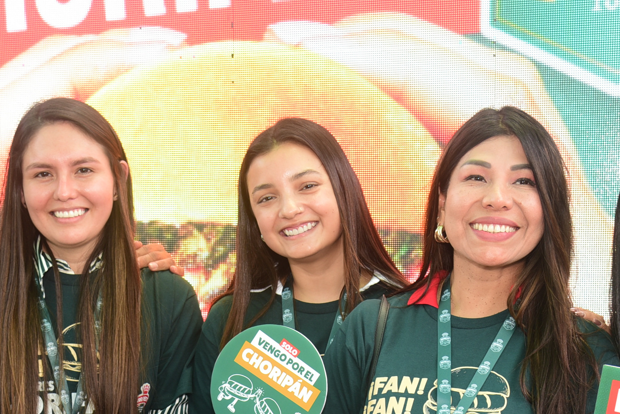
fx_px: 1257
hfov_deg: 27.7
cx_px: 312
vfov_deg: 18.2
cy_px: 416
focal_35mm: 73
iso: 200
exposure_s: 1/125
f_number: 5
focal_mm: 32
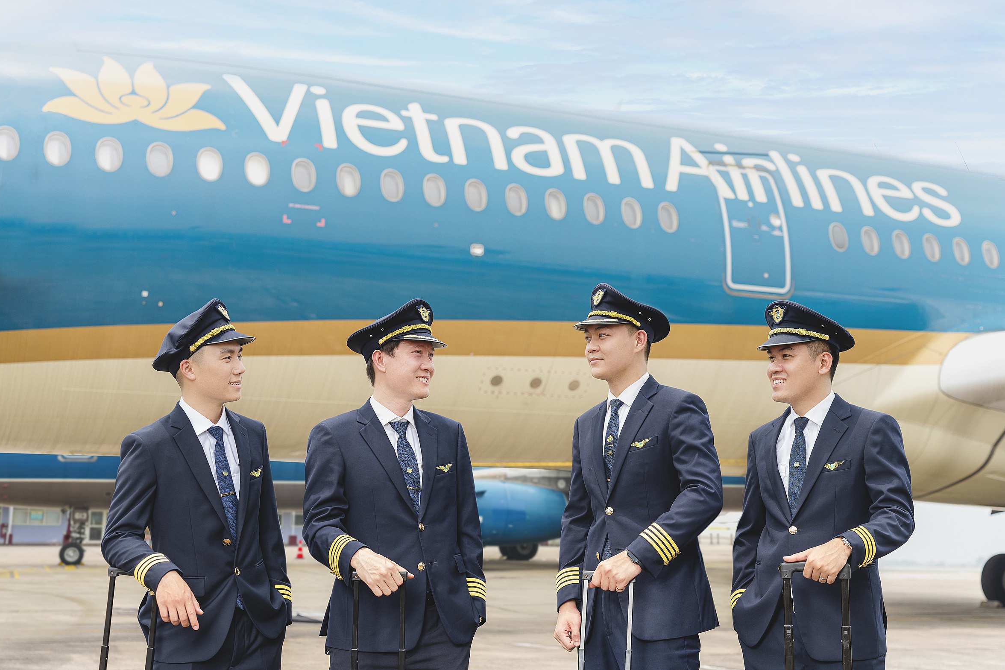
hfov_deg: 38.9
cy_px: 341
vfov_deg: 26.5
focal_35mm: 51
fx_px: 1424
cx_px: 510
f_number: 4
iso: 50
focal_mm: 50
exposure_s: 1/320
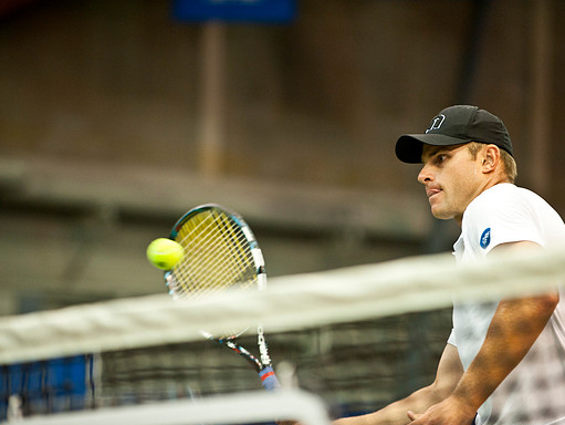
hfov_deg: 9.1
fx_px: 3561
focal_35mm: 218
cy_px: 212
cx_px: 294
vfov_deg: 6.8
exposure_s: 1/640
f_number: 3.2
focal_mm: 200
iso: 2000
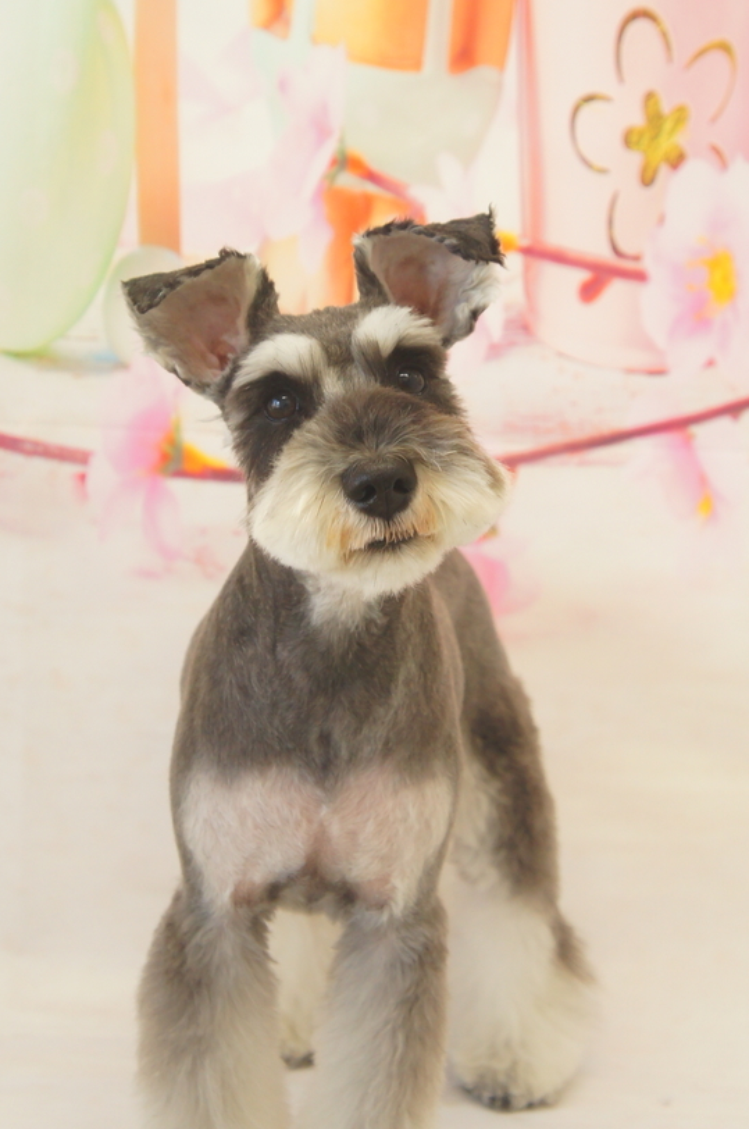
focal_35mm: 69
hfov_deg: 19.7
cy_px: 434
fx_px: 2151
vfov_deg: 29.3
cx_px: 441
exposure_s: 1/160
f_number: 4
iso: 640
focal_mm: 31
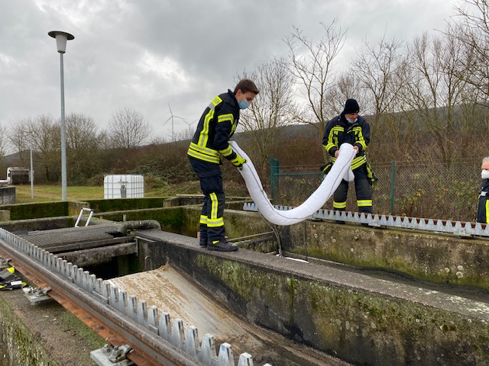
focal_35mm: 26
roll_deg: -0.7
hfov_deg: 67.3
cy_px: 183
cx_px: 244
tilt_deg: +0.1
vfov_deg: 53.1
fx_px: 367
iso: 32
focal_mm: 4.25
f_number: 1.8
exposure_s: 1/347
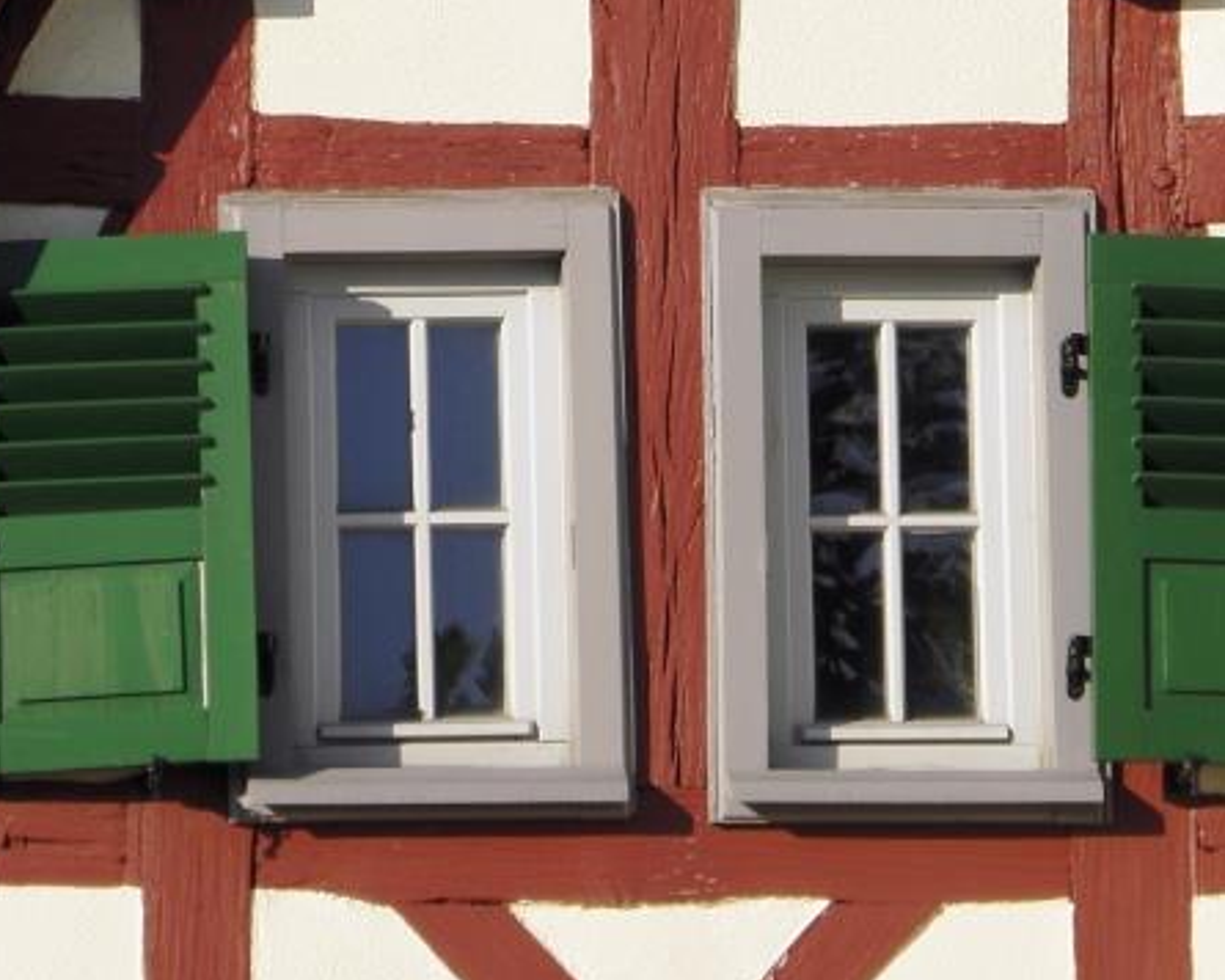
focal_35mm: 784
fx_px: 28424
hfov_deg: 2.5
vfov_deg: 2.0
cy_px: 19
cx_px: 625
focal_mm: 62.19
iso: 64
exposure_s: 1/400
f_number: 5
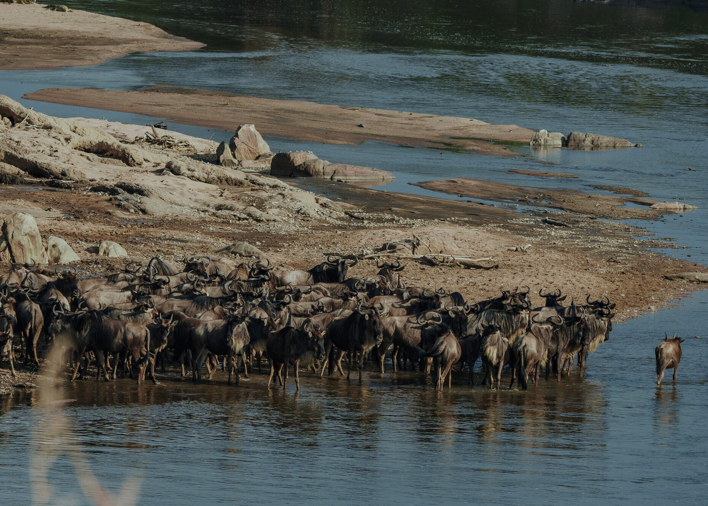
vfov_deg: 3.6
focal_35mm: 397
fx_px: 7982
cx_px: 318
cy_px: 321
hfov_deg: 5.1
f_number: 5.6
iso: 100
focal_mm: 239
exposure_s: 1/500
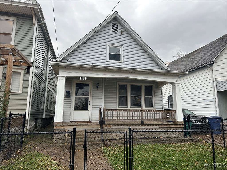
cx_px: 114
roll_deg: +0.2
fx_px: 157
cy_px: 85
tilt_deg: +9.6
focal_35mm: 24
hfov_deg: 71.6
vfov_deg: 56.8
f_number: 1.78
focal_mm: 6.86
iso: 64
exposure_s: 1/157
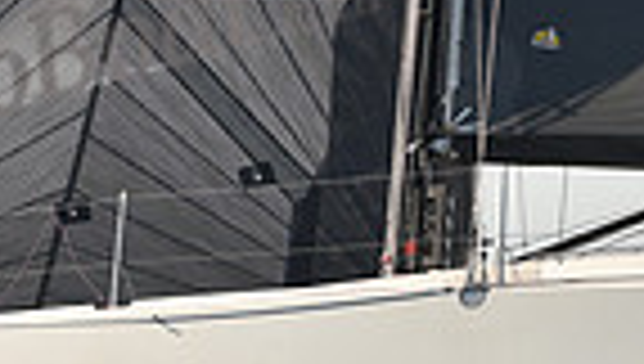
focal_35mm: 297
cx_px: 617
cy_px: 231
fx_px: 5080
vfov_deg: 4.1
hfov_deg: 7.2
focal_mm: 70
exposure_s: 1/640
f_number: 5.6
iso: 250
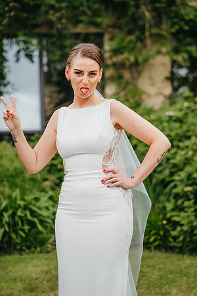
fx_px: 698
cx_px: 98
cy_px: 148
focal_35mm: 85
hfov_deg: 16.1
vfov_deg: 23.9
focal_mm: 85
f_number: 2.8
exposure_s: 1/640
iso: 125
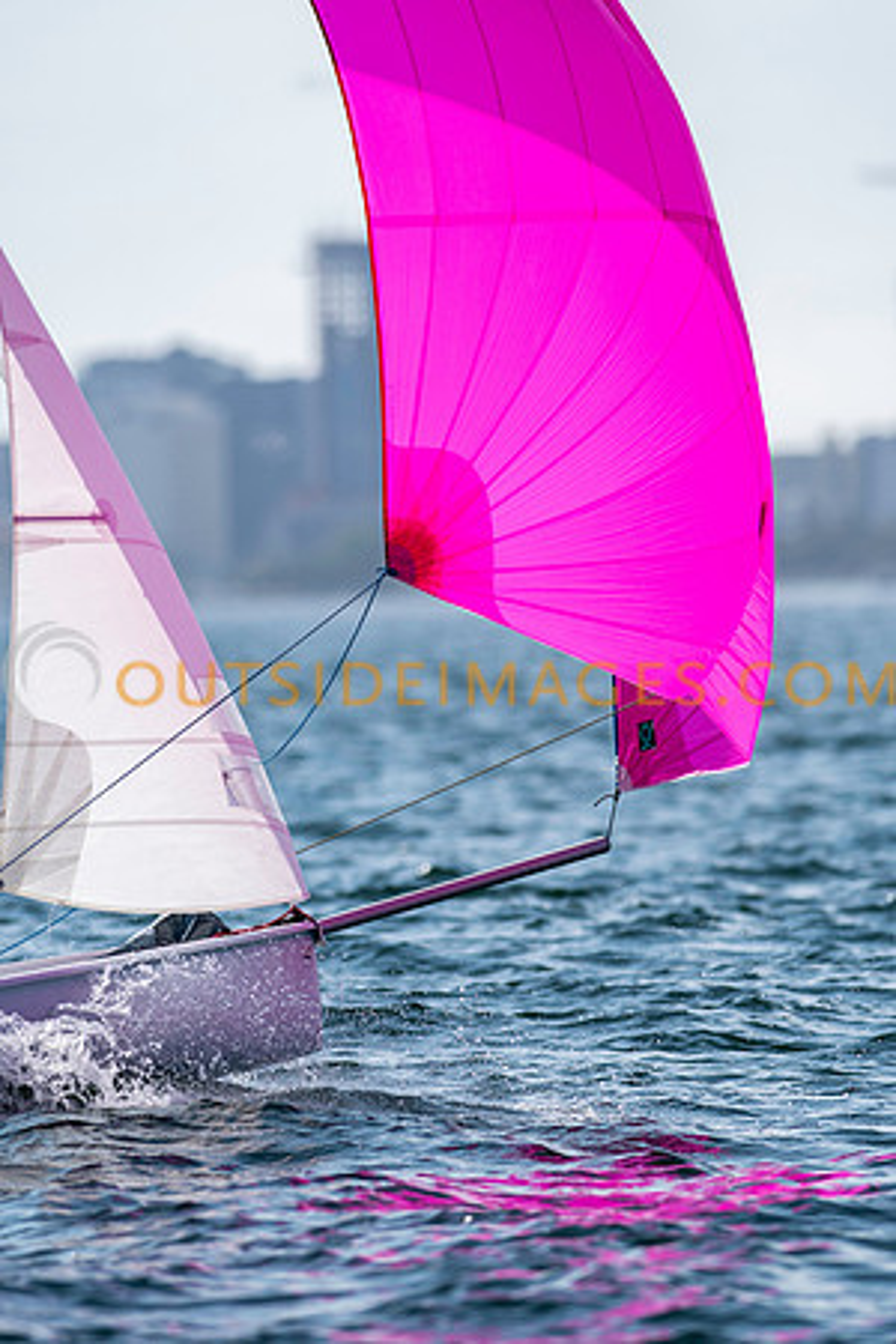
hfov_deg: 3.1
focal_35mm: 450
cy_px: 672
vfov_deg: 4.6
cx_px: 448
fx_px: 16799
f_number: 5
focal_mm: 300
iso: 200
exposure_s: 1/4000
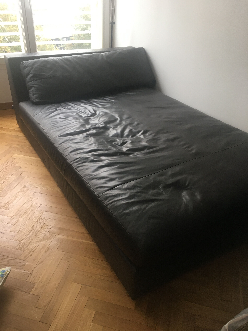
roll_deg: -2.4
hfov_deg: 48.2
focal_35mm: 29
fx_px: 277
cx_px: 124
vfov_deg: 61.7
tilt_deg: -31.7
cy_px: 166
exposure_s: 1/33
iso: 80
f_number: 2.2
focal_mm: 4.15
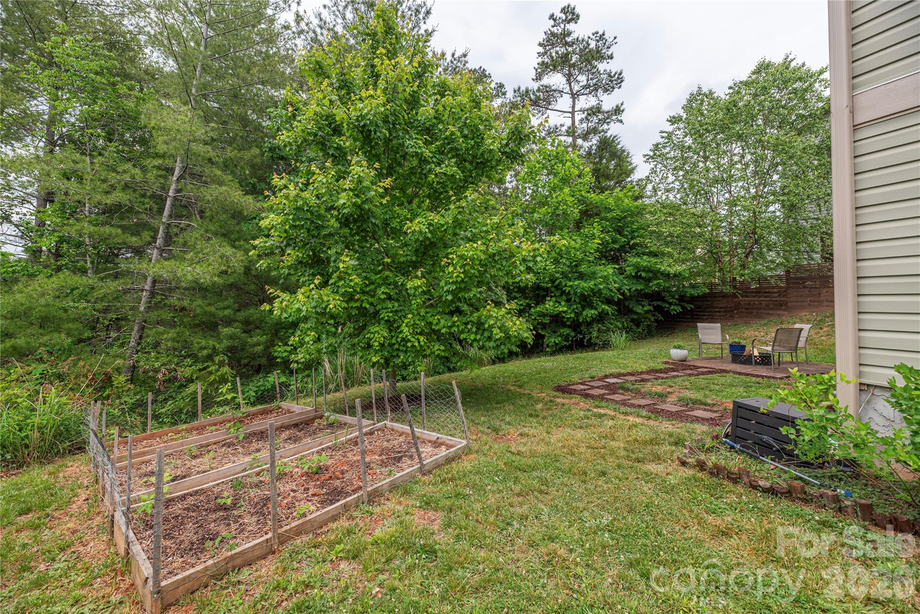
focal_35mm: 14
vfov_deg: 81.2
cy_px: 307
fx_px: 358
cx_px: 460
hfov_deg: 104.2
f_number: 8
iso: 320
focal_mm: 14
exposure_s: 1/1250
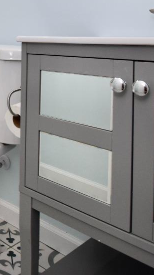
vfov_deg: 43.9
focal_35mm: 43
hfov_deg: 24.0
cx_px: -51
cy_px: 37
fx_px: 312
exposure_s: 1/60
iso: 400
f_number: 4.5
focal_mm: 10
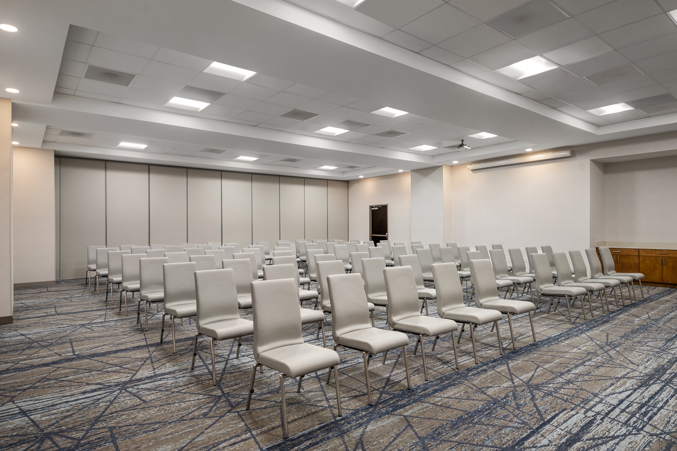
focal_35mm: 21
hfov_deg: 81.2
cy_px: 226
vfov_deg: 59.5
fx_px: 395
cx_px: 338
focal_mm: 14
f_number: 10
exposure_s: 1/3
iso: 100
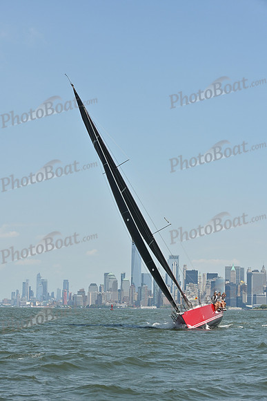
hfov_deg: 16.7
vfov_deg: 24.8
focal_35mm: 82
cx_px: 134
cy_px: 200
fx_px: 912
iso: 320
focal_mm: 82
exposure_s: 1/1250
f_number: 9
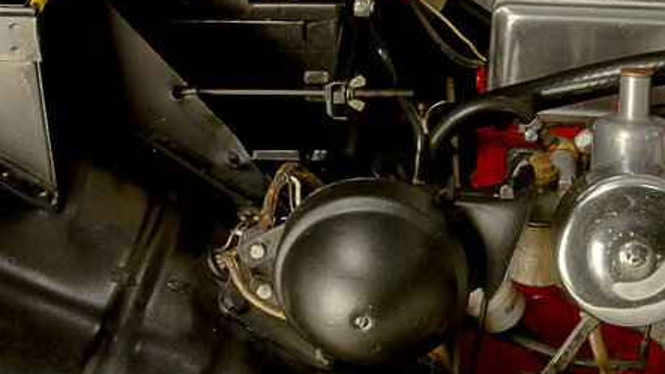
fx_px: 1499
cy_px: 193
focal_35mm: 85
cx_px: 465
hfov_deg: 24.8
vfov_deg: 14.2
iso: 250
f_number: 22
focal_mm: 20
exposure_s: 2
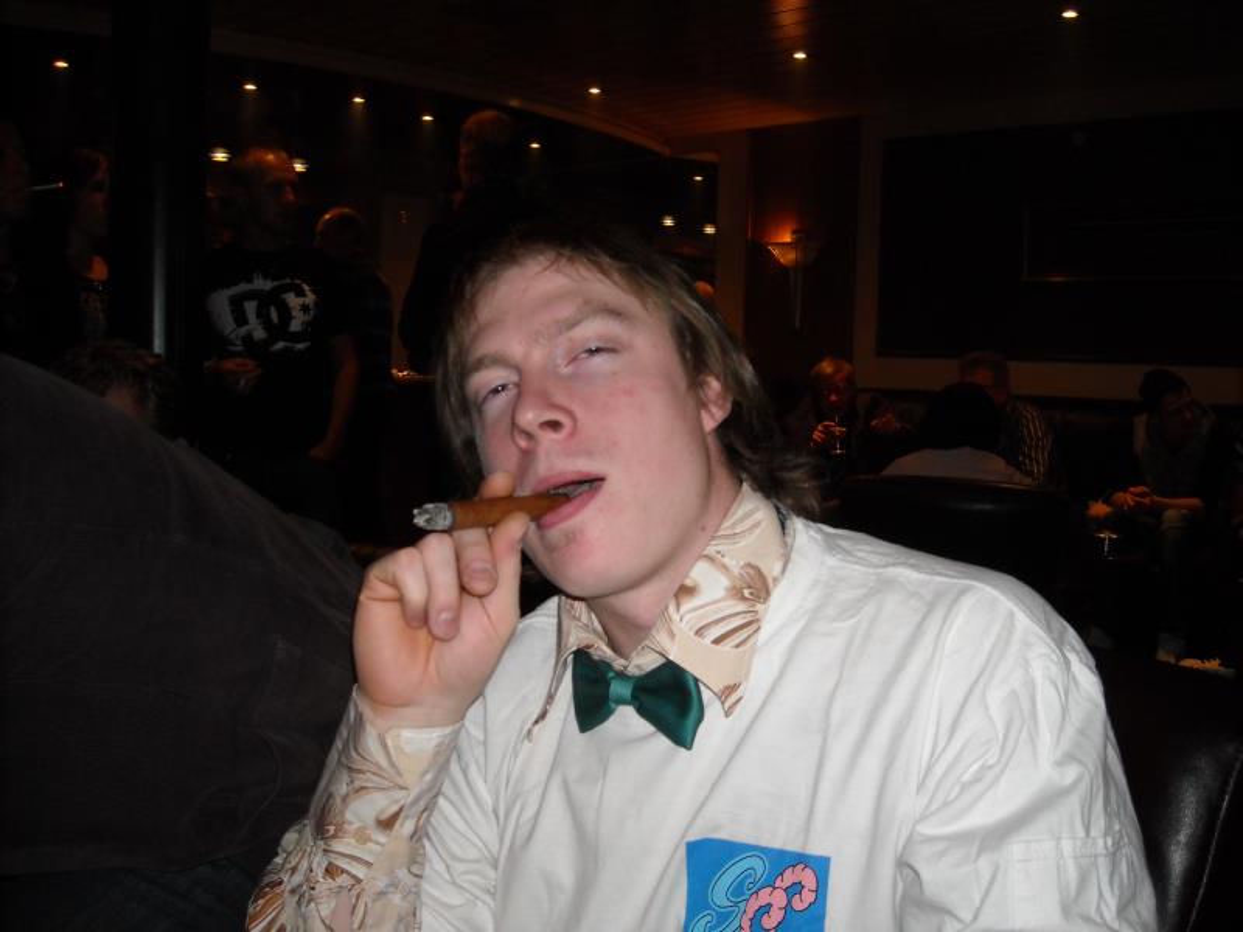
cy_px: 466
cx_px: 622
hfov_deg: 52.6
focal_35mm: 35
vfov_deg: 40.7
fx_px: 1257
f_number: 2.8
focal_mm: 5.7
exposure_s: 1/60
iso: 200
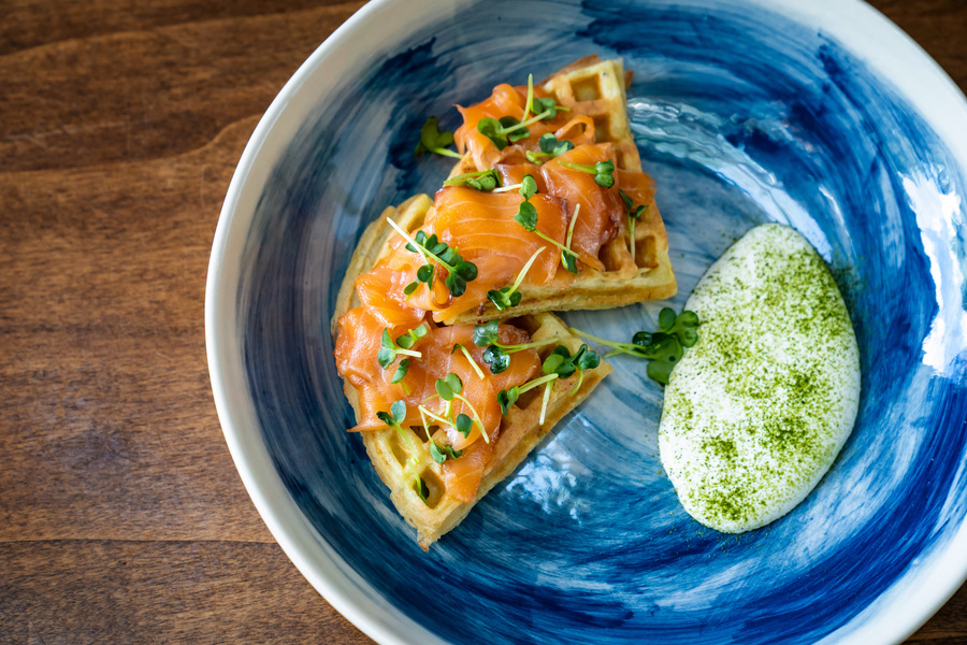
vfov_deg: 20.9
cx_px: 484
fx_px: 1746
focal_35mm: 65
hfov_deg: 31.0
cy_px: 322
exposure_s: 1/200
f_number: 5
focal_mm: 65
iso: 1600
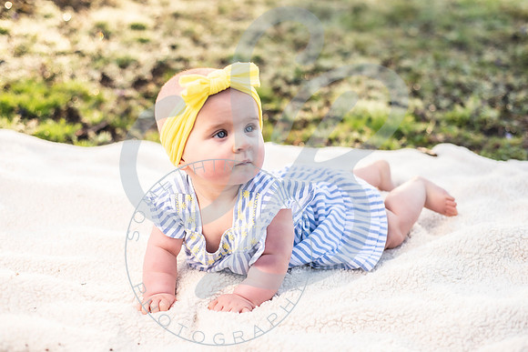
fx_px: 733
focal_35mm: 50
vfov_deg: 27.0
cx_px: 264
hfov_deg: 39.6
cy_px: 176
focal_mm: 50
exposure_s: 1/320
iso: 100
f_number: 2.8
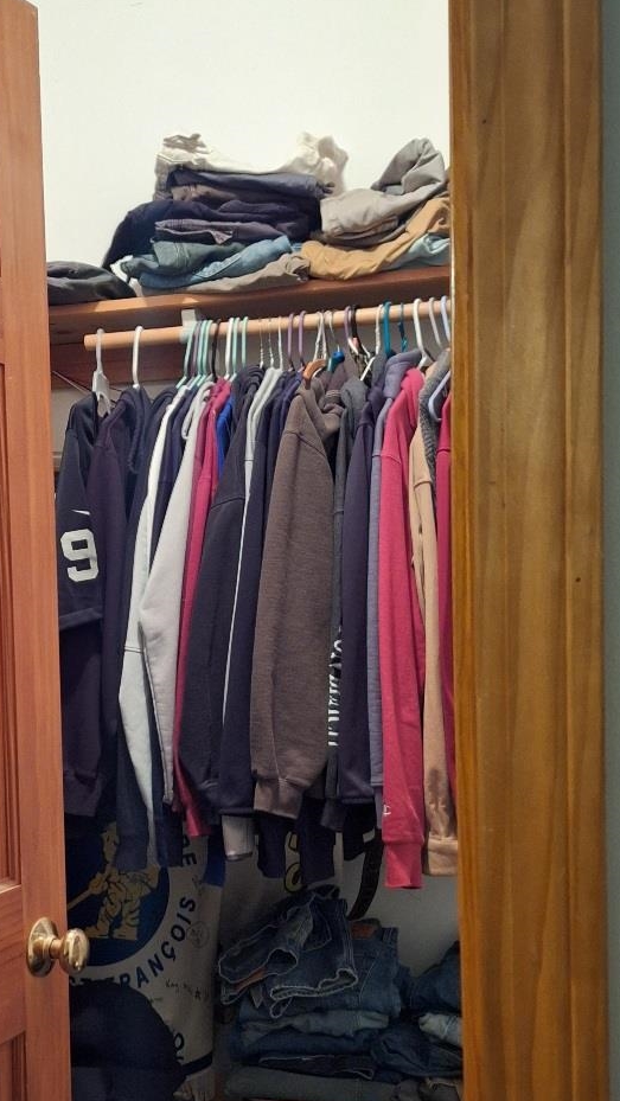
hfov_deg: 26.4
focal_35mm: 44
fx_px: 1285
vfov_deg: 46.2
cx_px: 83
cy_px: 655
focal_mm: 5.54
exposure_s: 1/20
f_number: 1.8
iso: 400
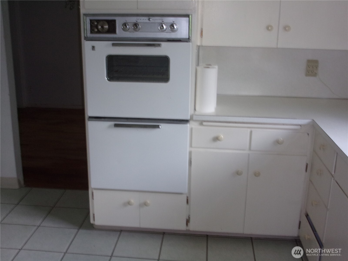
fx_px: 432
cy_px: 130
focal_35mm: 43
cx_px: 174
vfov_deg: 33.6
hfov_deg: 43.9
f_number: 4.7
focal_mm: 7.8
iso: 200
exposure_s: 1/34
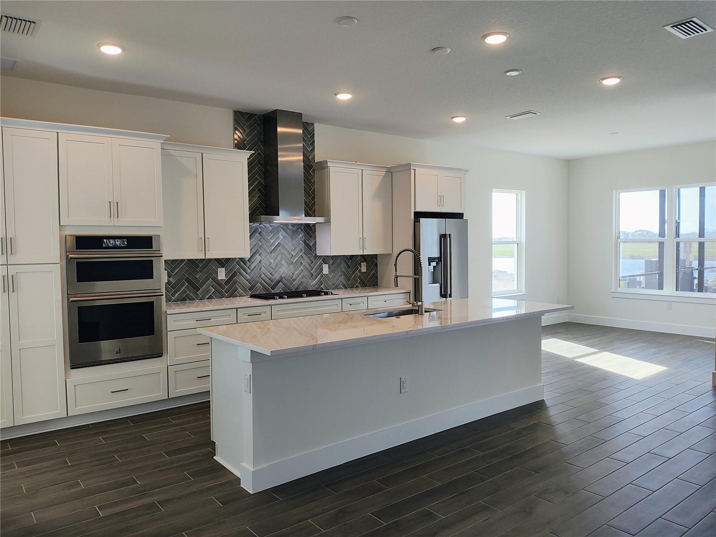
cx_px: 358
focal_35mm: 25
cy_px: 268
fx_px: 517
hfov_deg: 69.4
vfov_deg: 54.9
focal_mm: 4.15
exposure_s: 1/121
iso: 100
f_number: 1.5
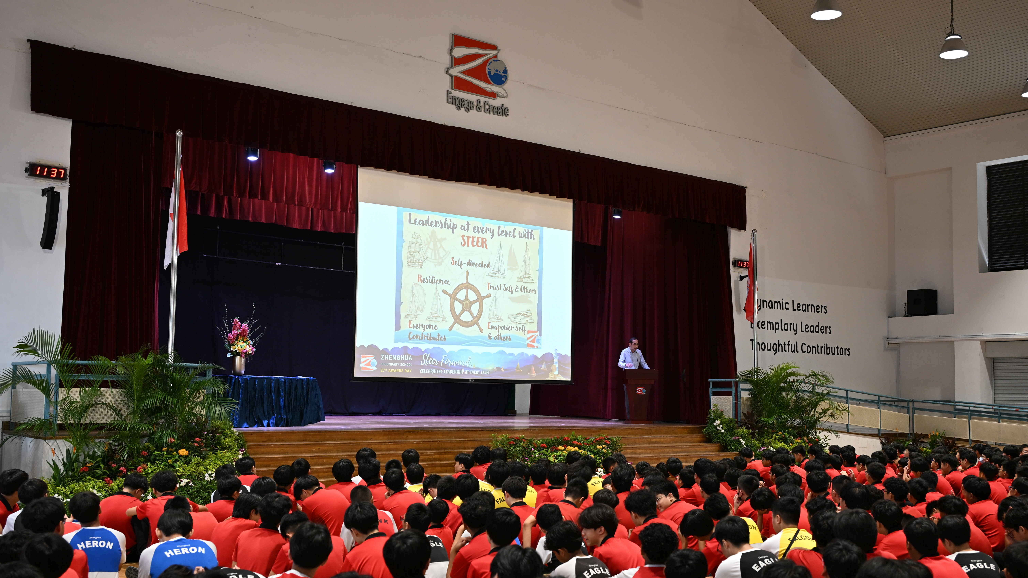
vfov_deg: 30.4
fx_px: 1063
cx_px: 513
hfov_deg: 51.6
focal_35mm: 39
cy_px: 311
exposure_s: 1/125
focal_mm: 37
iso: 800
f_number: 4
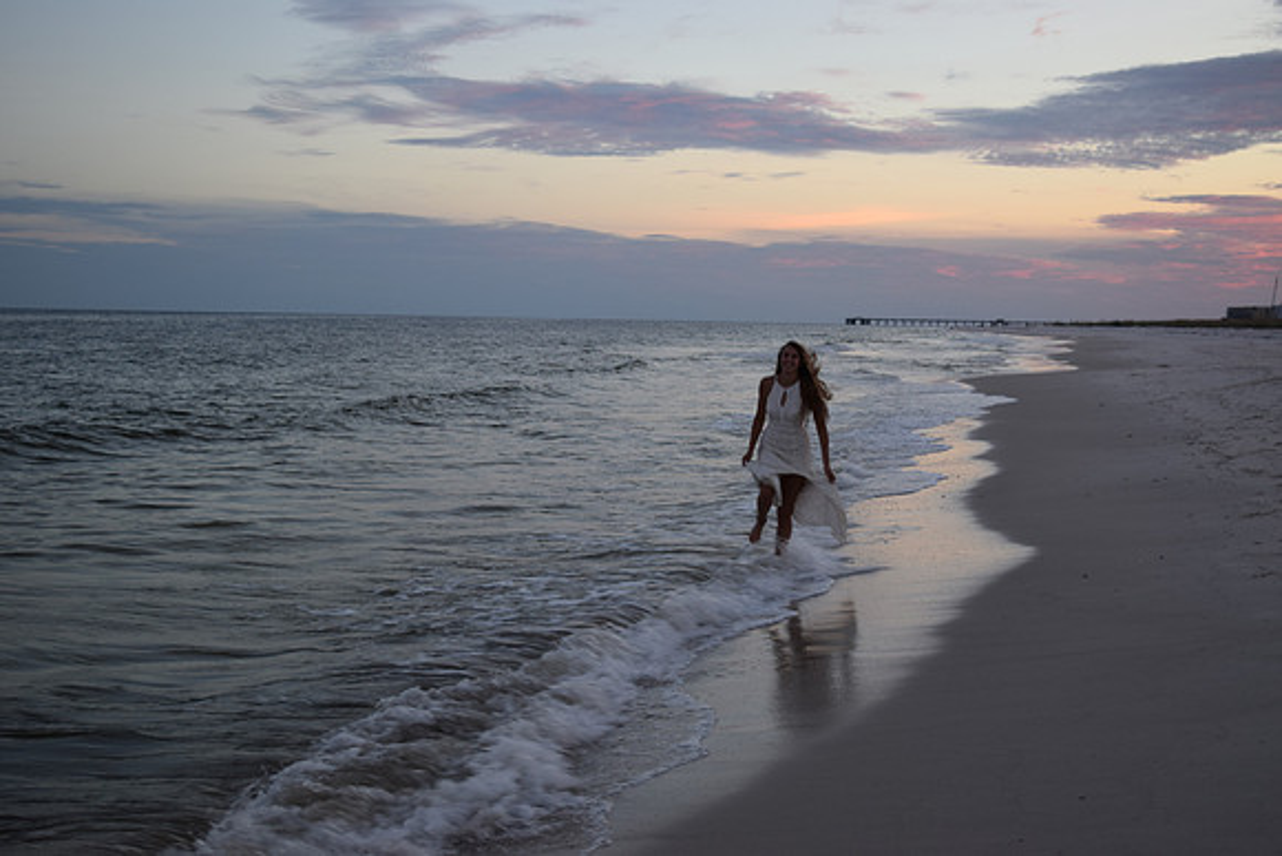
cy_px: 428
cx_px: 641
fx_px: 1817
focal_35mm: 51
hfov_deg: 38.9
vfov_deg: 26.5
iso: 400
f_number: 4.5
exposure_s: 1/60
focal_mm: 34
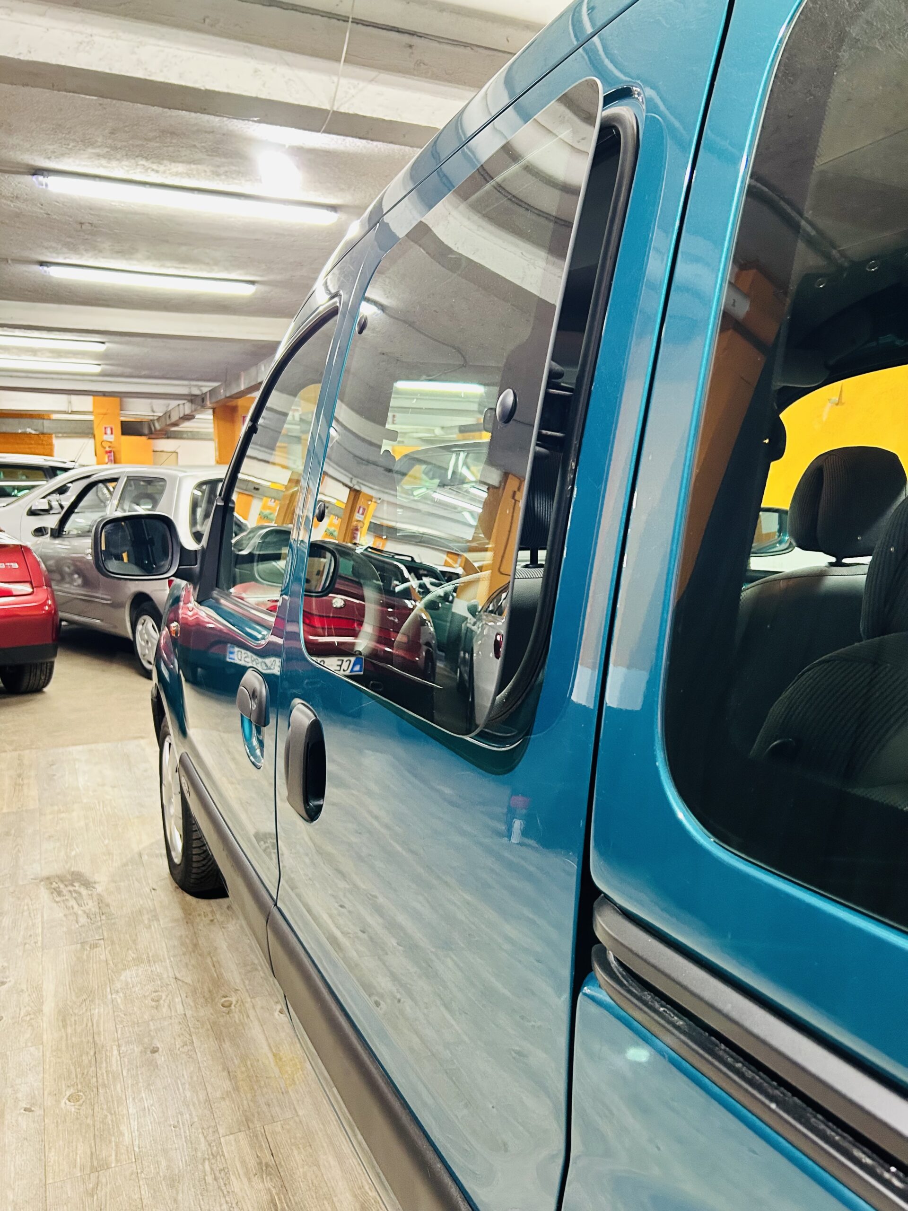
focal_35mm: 26
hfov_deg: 53.1
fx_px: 909
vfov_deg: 67.3
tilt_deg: -9.2
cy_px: 606
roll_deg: -1.4
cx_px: 454
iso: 250
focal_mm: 5.7
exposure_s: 1/50
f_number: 1.5
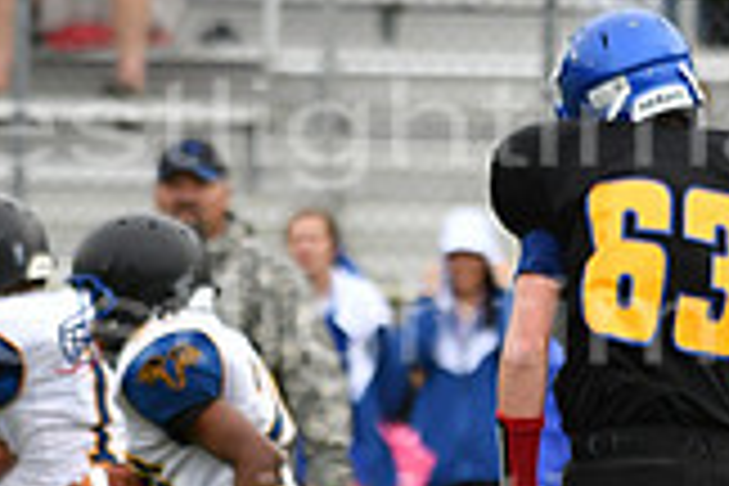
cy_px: 430
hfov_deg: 2.7
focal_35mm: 753
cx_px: 477
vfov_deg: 1.8
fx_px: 15247
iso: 800
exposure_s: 1/3200
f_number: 3.5
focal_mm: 140
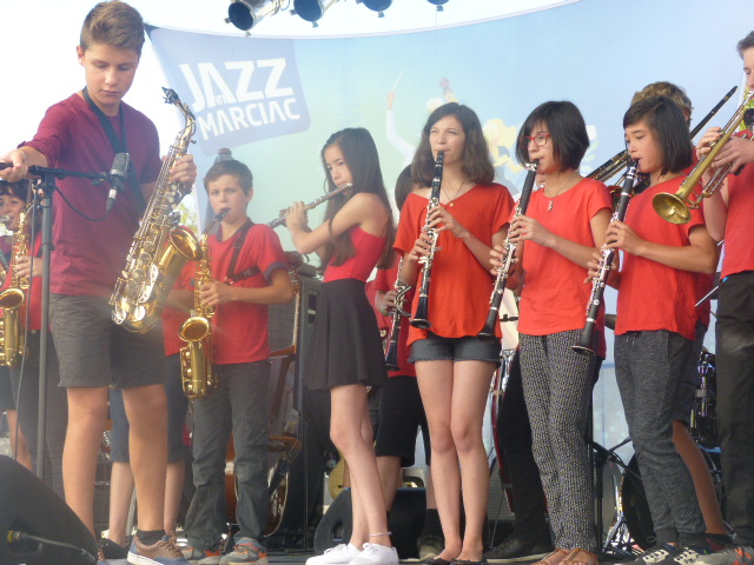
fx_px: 1873
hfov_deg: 22.8
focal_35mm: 86
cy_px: 282
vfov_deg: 17.2
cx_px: 377
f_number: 4
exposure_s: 1/250
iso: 200
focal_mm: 15.5
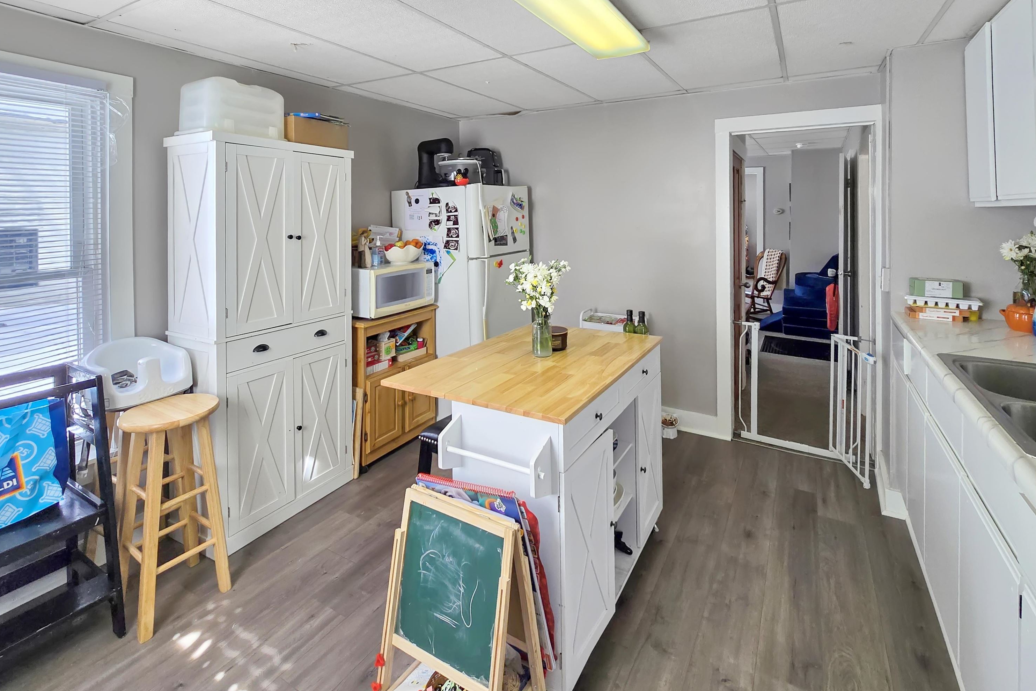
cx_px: 521
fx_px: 403
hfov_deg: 104.3
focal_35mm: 14
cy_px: 295
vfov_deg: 80.7
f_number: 2.2
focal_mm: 2.2
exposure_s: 1/180
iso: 80
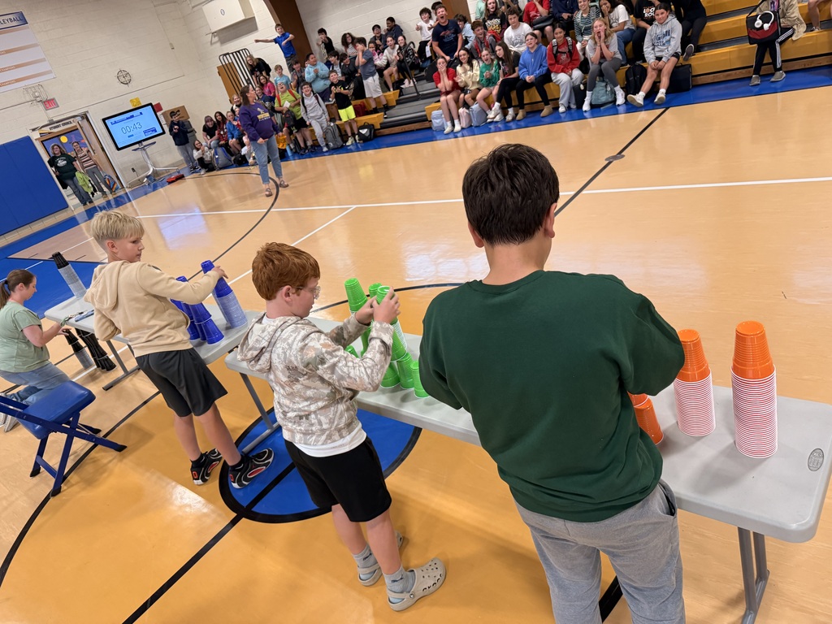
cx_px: 416
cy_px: 312
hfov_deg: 71.6
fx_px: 577
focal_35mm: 24
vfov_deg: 56.8
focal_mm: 6.76
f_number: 1.78
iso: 160
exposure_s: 1/120
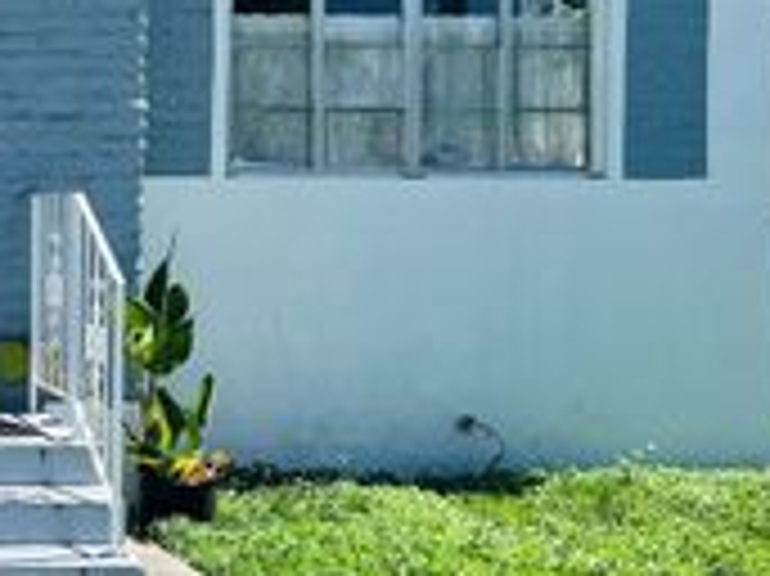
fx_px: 1689
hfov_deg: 23.3
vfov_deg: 19.4
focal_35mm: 76
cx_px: -171
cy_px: 250
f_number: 1.5
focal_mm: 5.7
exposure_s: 1/3704
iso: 50
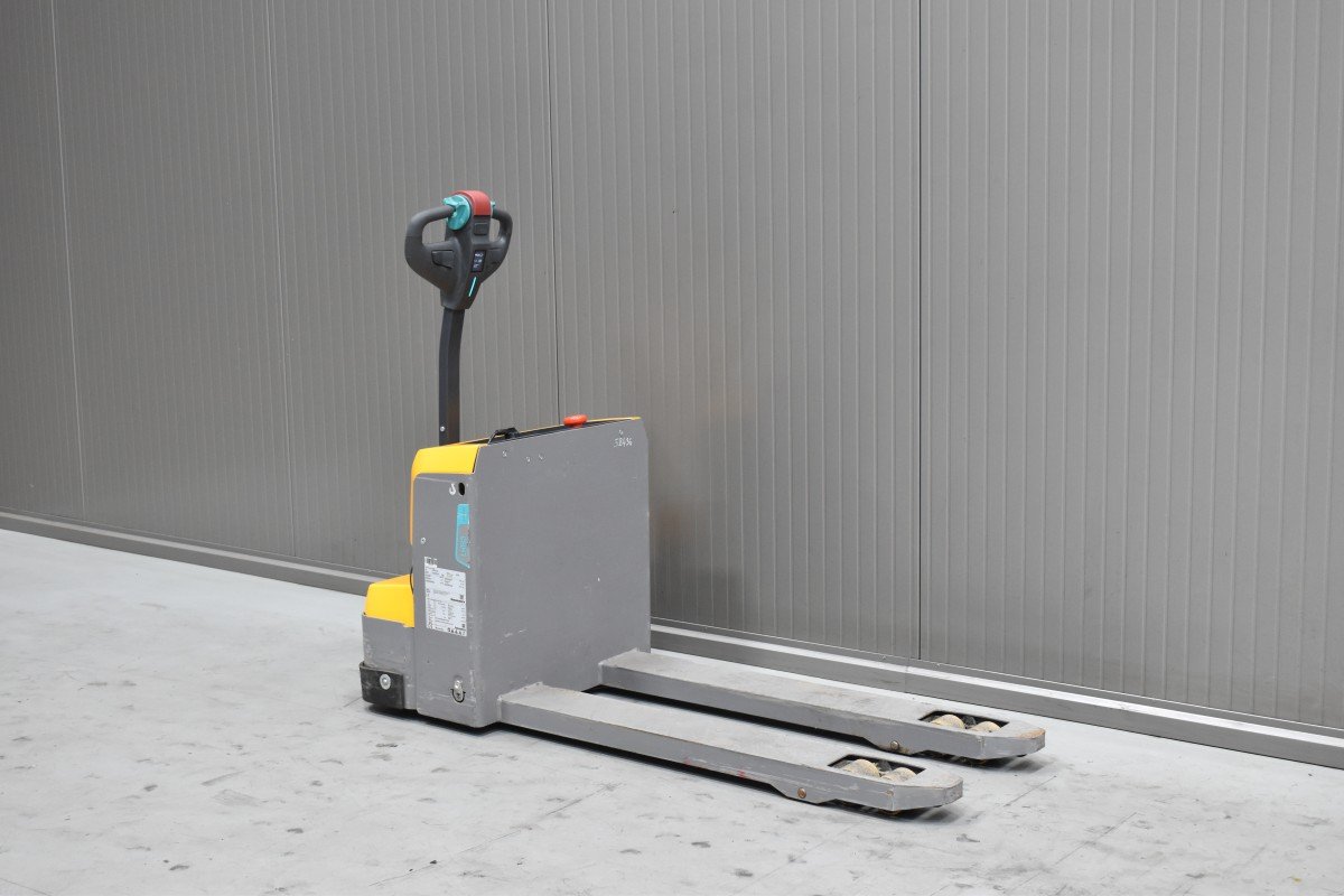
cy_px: 448
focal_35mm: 46
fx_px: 1736
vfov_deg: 28.9
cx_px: 672
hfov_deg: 42.3
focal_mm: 31
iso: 1250
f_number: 5.6
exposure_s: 1/25
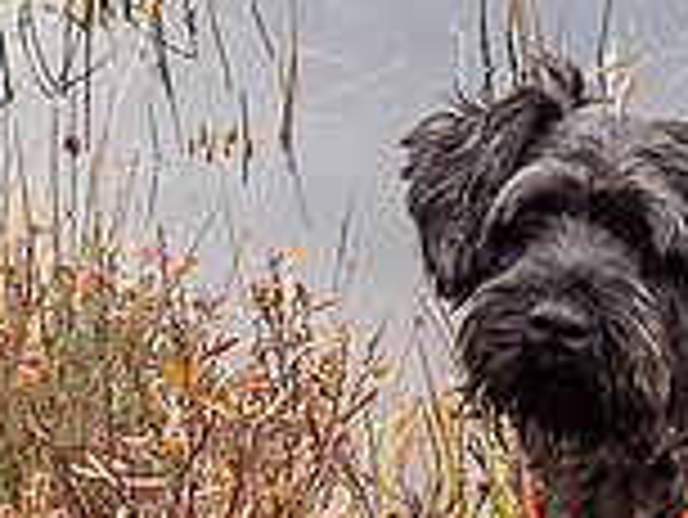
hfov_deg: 6.0
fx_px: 6504
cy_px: -561
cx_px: 531
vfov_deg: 4.5
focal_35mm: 327
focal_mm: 25
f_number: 4
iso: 200
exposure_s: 1/160
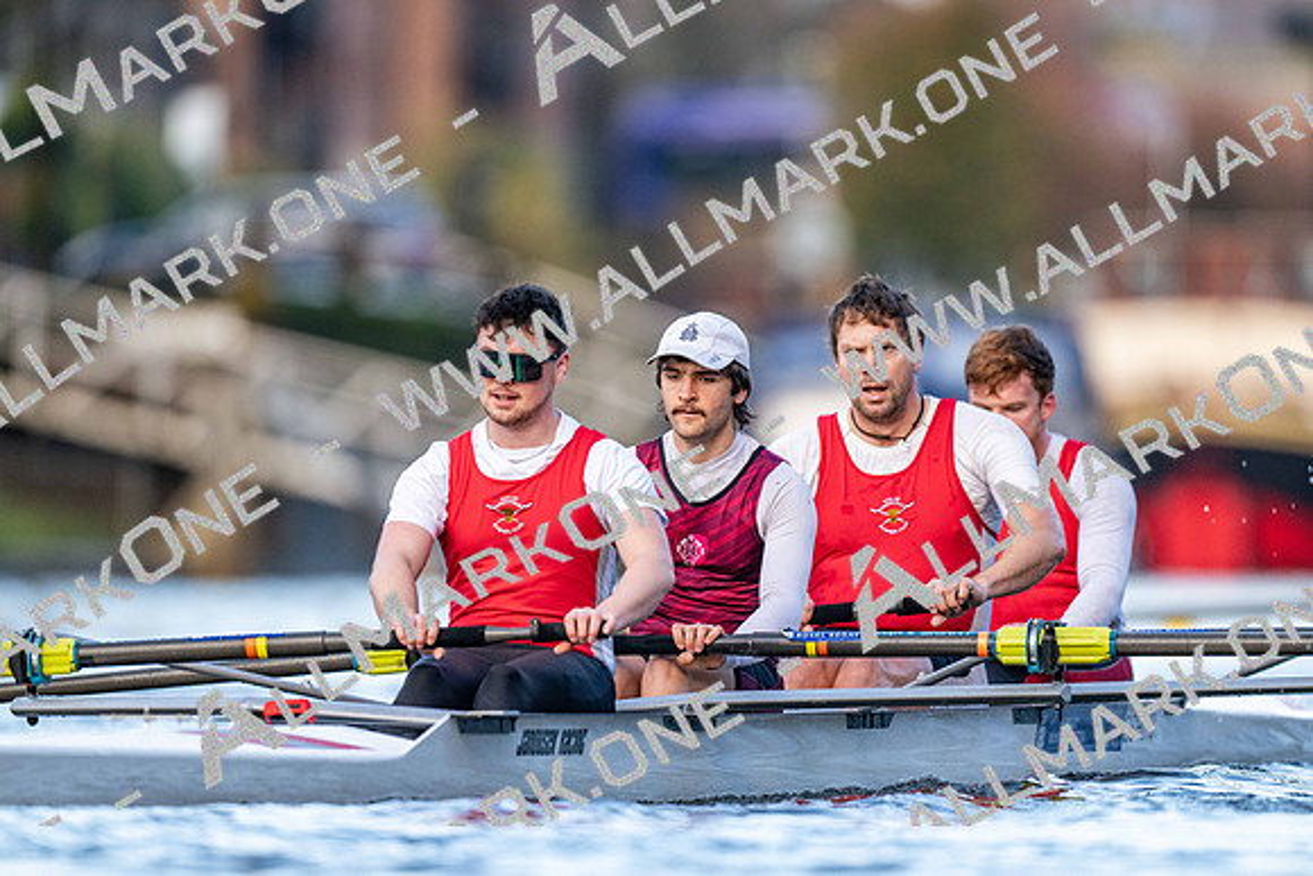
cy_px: 438
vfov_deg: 2.3
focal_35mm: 600
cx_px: 656
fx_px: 21887
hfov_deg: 3.4
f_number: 4
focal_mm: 600
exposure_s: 1/2500
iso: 2200
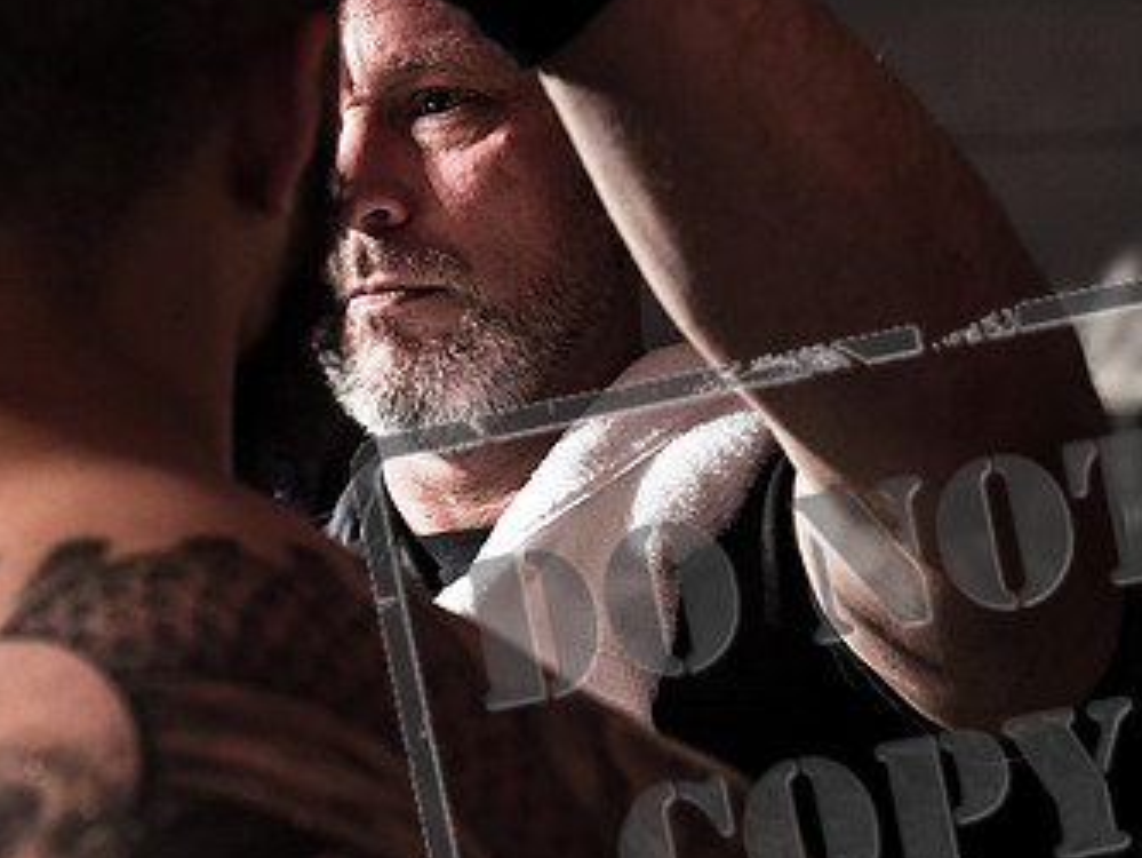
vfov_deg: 17.0
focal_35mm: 87
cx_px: 360
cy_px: 498
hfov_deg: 22.4
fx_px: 2871
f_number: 4.5
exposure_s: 1/160
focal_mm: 52
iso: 1600
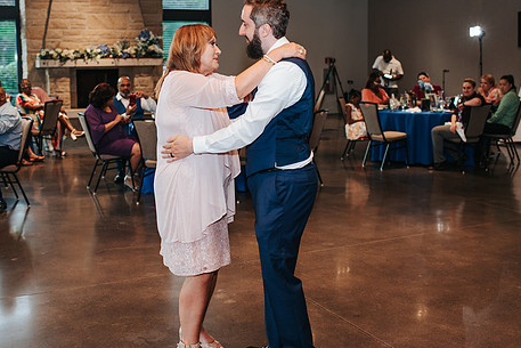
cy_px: 133
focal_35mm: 48
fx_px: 695
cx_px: 259
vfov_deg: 28.0
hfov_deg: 41.1
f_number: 2.8
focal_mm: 35
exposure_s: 1/160
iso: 720
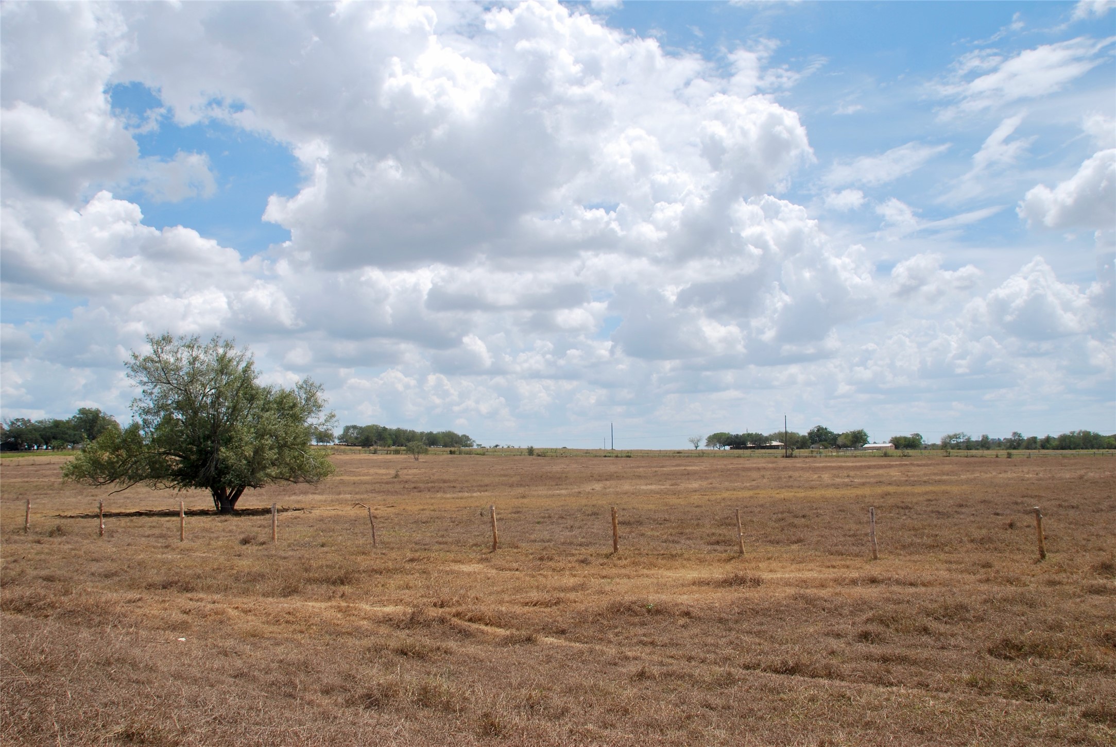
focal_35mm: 27
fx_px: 838
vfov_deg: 48.0
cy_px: 374
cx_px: 558
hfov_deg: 67.3
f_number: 9
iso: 100
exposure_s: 1/320
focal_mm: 18
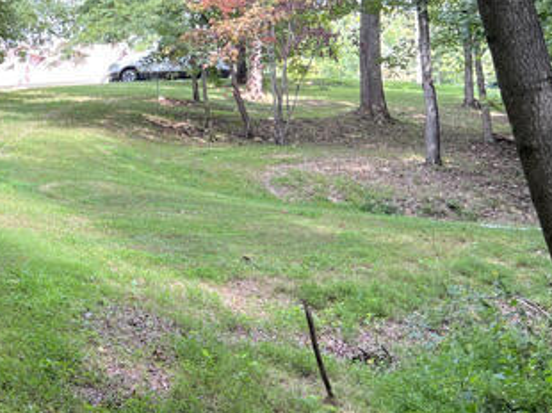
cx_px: -82
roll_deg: -1.2
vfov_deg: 17.0
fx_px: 1370
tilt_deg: +7.7
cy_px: 100
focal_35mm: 86
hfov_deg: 21.4
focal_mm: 5.7
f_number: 1.5
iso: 40
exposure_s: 1/160
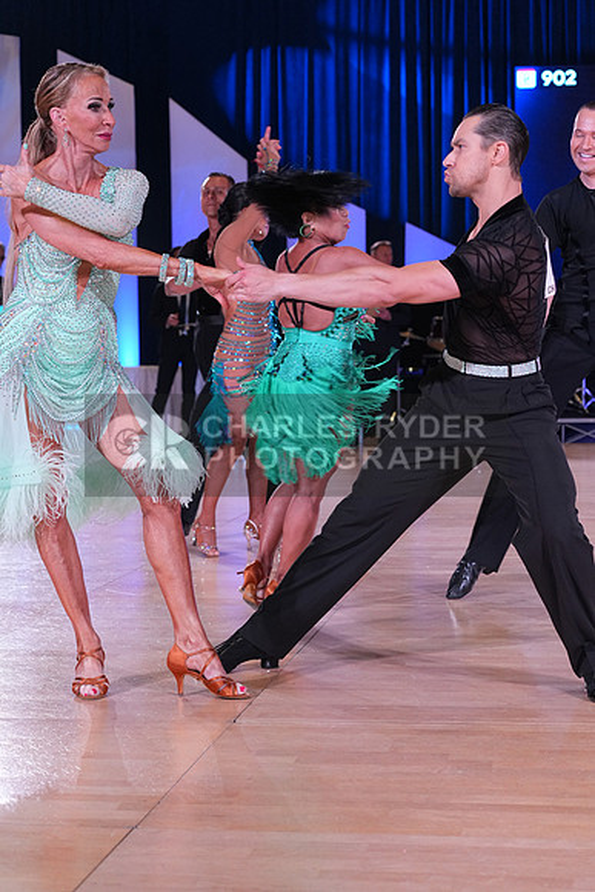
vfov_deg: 28.8
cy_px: 446
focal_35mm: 70
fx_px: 1734
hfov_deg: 19.5
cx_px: 298
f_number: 5.6
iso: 2500
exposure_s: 1/250
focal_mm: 70
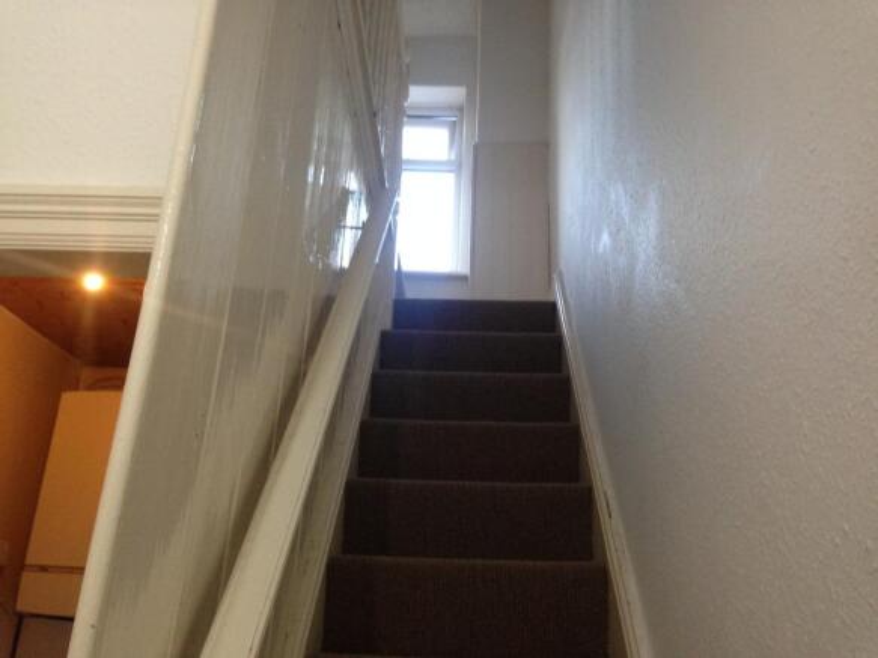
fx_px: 837
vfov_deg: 42.9
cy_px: 329
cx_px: 439
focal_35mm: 33
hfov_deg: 55.4
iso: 250
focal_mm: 4.12
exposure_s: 1/20
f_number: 2.4
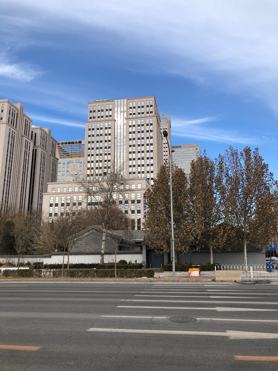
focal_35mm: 28
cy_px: 186
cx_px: 139
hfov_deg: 49.7
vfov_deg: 63.4
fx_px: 300
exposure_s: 1/1116
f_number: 1.8
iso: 20
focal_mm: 4
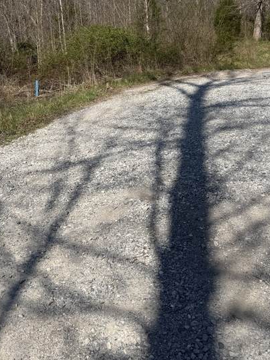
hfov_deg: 33.2
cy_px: 85
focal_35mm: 43
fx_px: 447
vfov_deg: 42.4
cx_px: 85
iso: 80
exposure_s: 1/5714
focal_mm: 6.76
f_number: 1.78
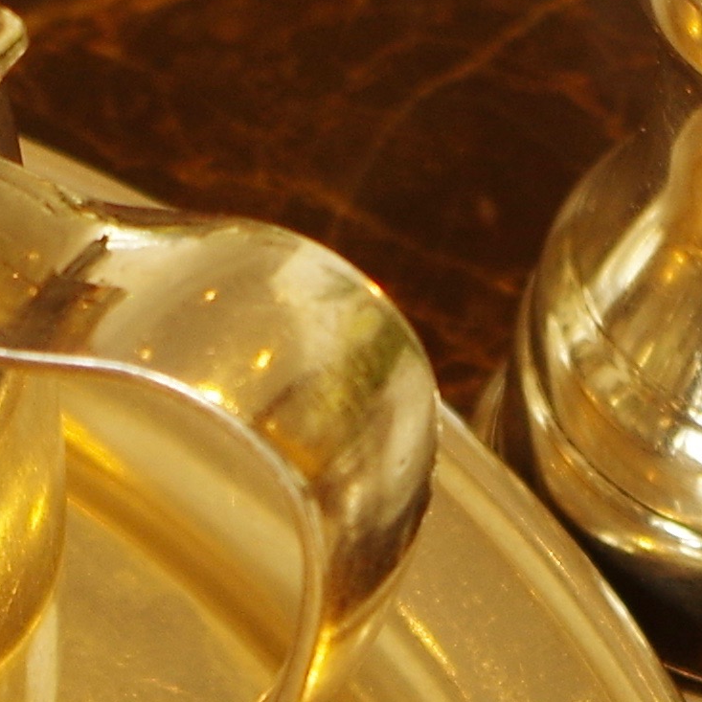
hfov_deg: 6.9
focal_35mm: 251
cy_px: 828
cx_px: -49
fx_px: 5759
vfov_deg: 6.9
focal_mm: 24.38
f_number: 4
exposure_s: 1/50
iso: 400
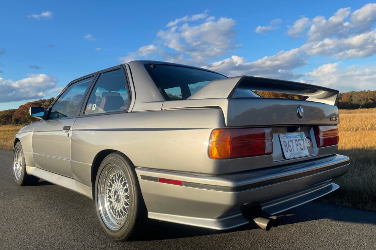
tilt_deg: -0.1
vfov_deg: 46.4
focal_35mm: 28
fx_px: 292
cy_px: 119
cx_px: 182
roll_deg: +2.9
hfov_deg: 65.5
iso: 32
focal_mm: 4.2
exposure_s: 1/2506
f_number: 1.6
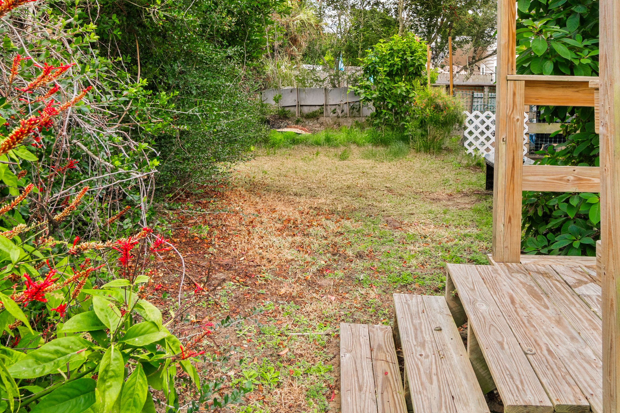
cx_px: 346
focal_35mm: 31
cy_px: 88
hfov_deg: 60.1
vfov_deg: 40.7
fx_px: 534
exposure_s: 1/8
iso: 100
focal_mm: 10
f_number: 8
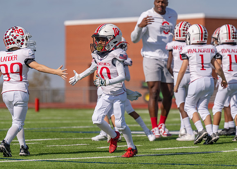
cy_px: 68
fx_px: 1714
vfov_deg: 5.7
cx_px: 155
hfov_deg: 7.9
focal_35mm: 255
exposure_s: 1/2500
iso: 100
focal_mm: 197
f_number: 4
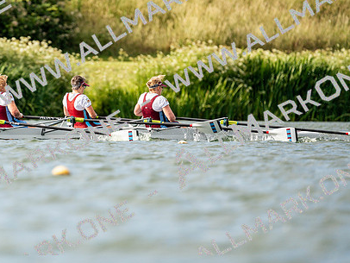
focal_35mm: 824
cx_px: 102
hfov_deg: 2.4
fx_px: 8336
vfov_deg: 1.8
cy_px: 107
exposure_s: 1/2000
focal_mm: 600
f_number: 6.3
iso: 400
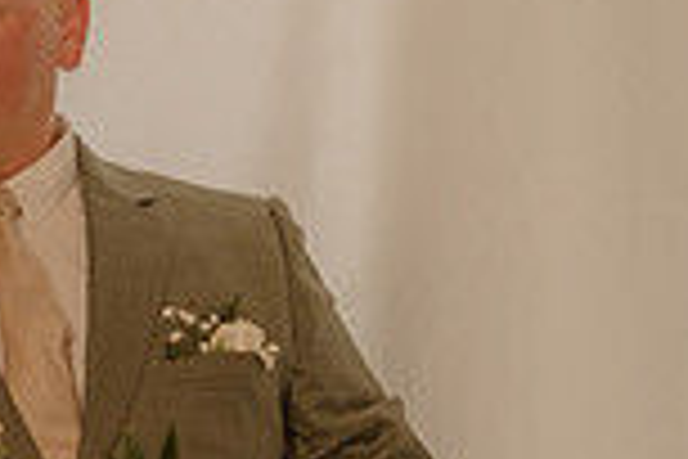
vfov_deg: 4.8
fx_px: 5504
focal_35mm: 288
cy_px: 250
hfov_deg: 7.0
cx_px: -401
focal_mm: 70
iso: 500
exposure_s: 1/200
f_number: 4
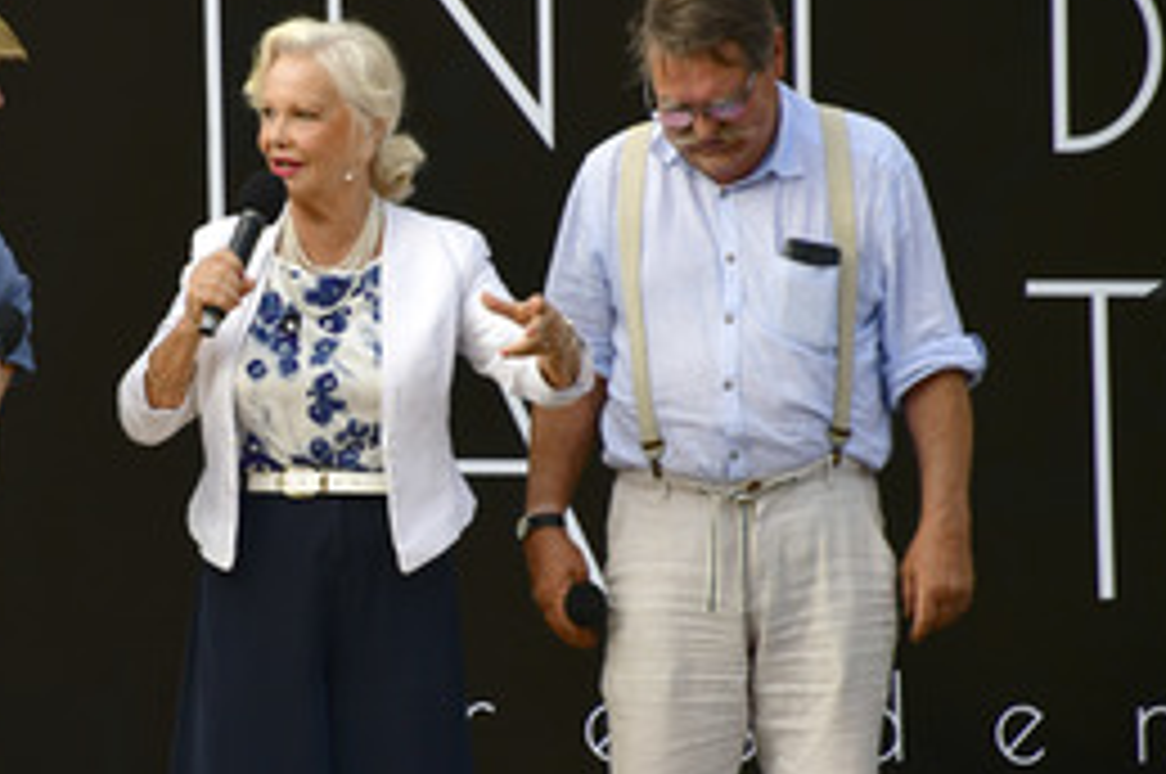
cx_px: 299
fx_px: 16918
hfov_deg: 3.9
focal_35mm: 523
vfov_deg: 2.6
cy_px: 531
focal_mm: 300
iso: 200
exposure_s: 1/800
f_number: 5.6
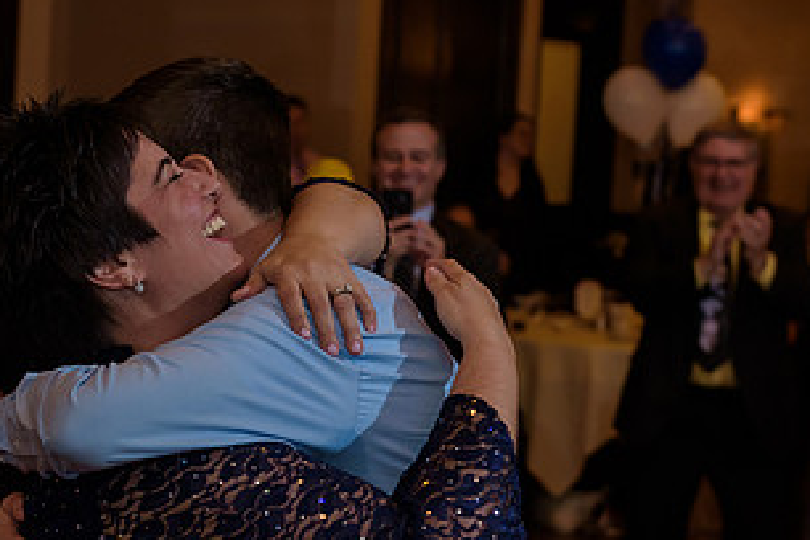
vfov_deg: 15.0
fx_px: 2047
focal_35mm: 91
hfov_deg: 22.2
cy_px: 253
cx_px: 212
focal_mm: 48
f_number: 3.2
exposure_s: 1/125
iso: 1250
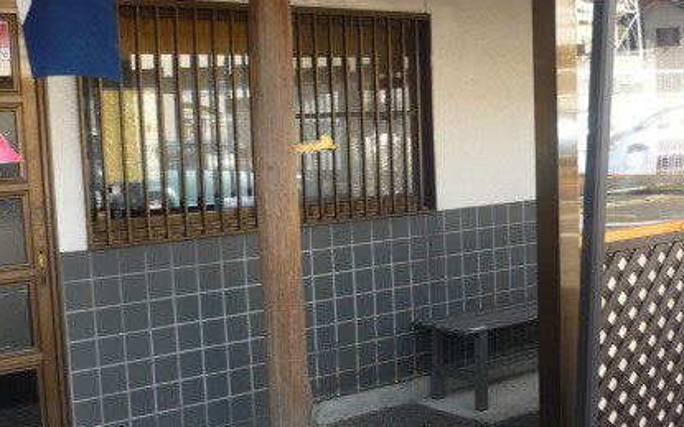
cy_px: 260
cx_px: 394
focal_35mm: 54
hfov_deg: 37.5
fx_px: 1006
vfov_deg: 23.9
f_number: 2.8
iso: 100
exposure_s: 1/160
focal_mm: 5.5
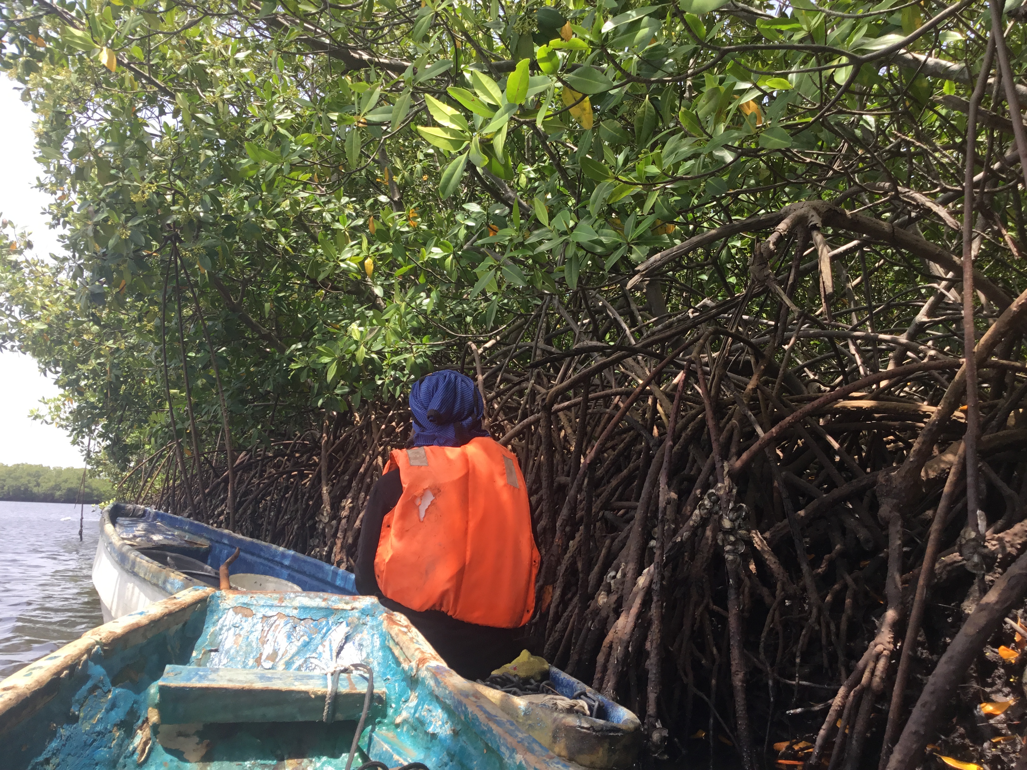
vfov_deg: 45.4
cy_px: 385
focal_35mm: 31
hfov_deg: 58.4
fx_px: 920
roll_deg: -2.1
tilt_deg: +8.7
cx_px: 514
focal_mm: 3.3
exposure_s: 1/367
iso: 25
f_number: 2.4
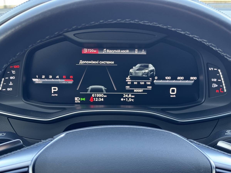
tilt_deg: -22.3
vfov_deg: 30.3
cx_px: 116
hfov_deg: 39.7
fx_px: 320
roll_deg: -0.1
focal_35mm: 48
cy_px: 86
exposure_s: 1/64
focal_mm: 6.76
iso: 100
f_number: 1.78
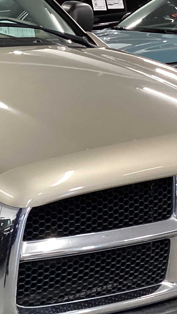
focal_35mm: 89
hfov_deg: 13.1
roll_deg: -0.7
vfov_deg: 23.9
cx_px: -54
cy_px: 185
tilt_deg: -16.4
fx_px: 743
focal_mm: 3.3
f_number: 2.4
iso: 200
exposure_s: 1/60
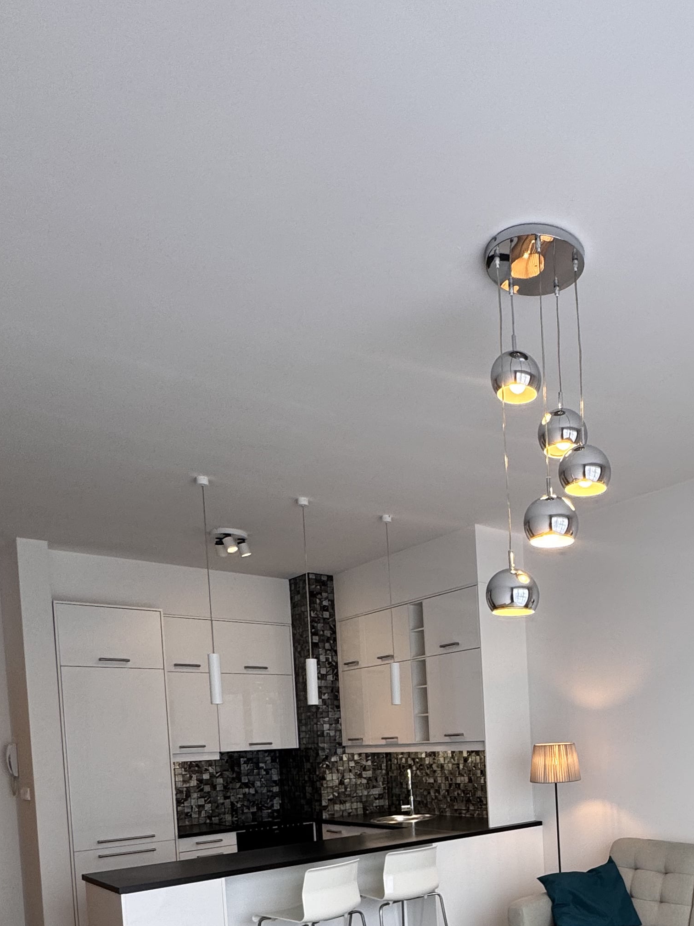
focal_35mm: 28
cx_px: 603
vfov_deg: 57.9
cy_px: 762
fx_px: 748
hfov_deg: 45.8
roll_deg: +3.3
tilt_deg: -2.4
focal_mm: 2.22
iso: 50
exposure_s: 1/99
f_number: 2.2
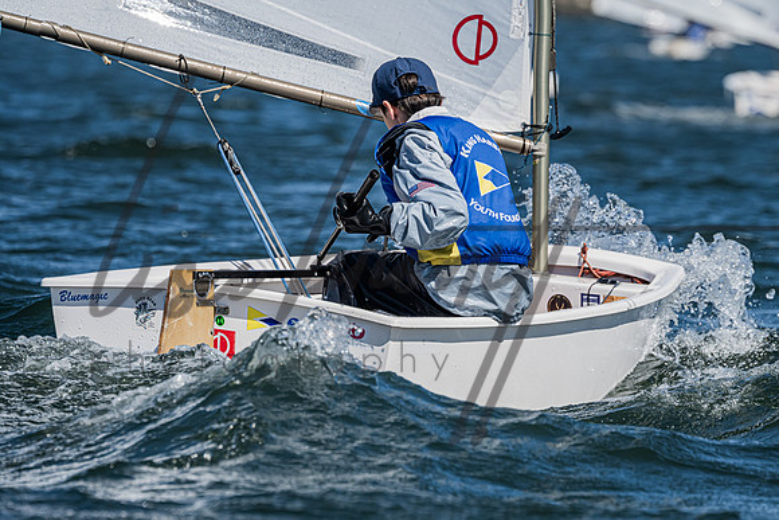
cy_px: 309
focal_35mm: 476
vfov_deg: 2.9
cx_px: 436
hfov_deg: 4.3
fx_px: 10300
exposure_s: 1/1250
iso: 320
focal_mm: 400
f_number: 9
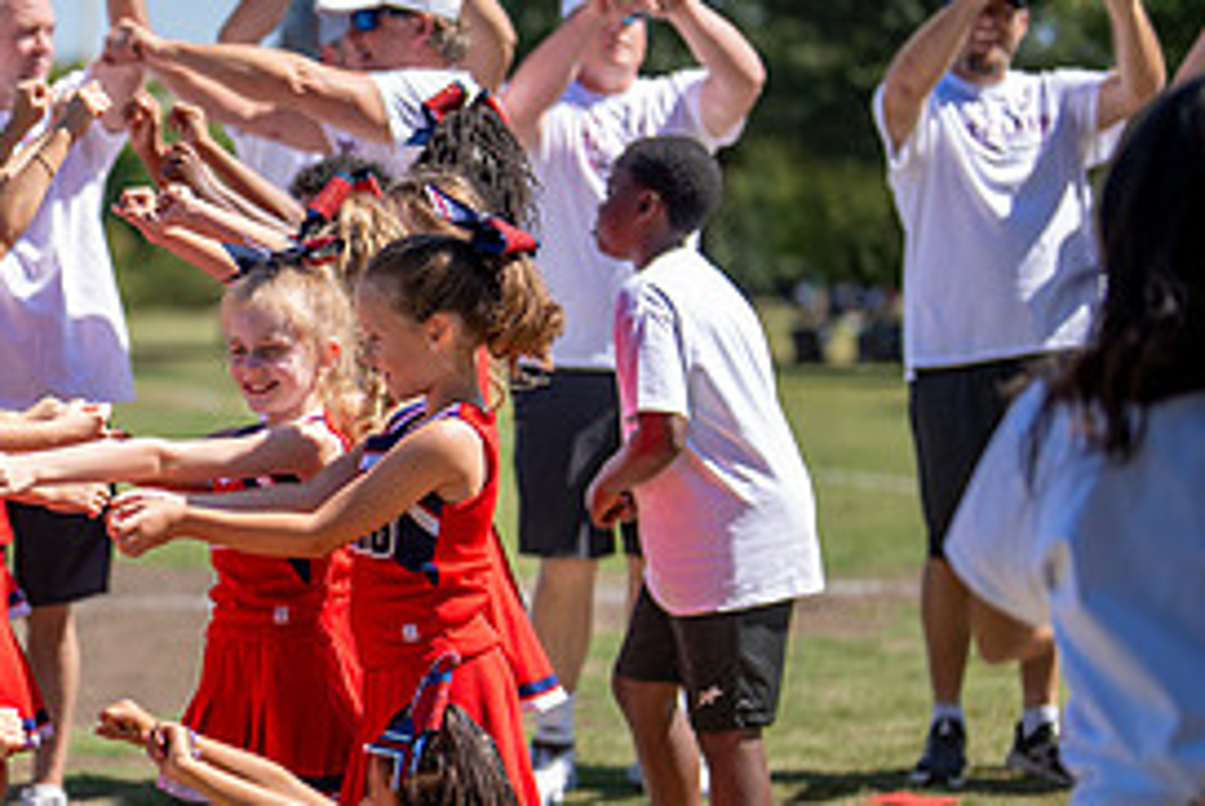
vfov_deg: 11.5
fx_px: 3987
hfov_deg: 16.8
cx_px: -9
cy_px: 452
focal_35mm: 119
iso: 160
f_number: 1.2
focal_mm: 50
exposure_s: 1/10000
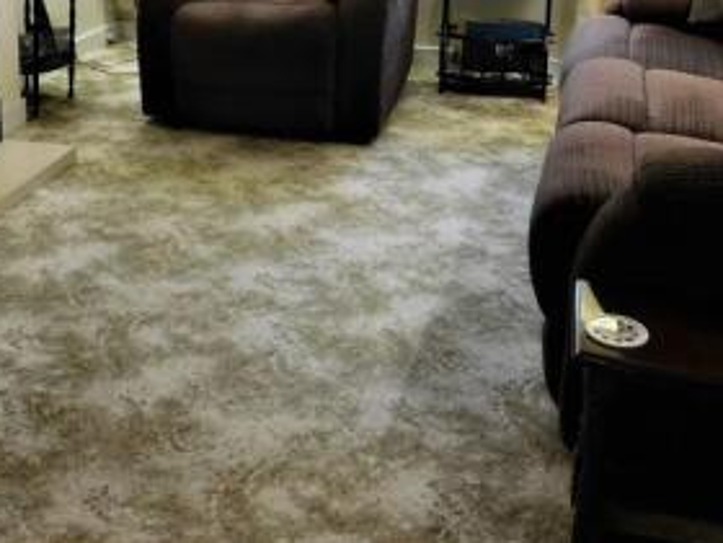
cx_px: 283
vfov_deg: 26.4
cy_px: -17
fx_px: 1086
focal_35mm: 52
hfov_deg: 36.7
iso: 250
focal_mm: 4.5
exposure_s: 1/30
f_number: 3.1
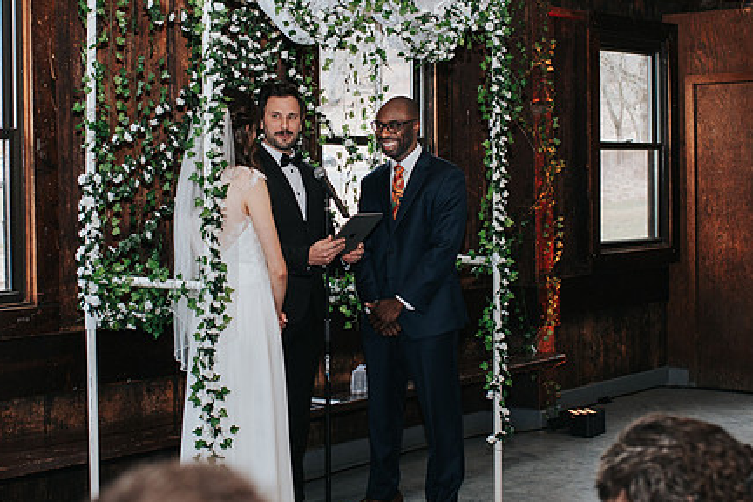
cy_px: 202
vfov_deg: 21.2
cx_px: 311
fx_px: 1339
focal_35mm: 64
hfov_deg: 31.4
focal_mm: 35
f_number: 3.2
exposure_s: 1/200
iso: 1000
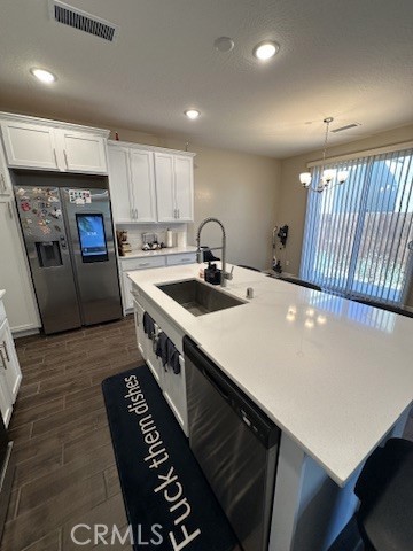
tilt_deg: -14.4
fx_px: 223
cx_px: 206
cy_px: 276
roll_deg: +0.0
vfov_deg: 102.1
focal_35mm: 14
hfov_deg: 85.7
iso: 160
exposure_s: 1/120
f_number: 2.2
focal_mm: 2.22
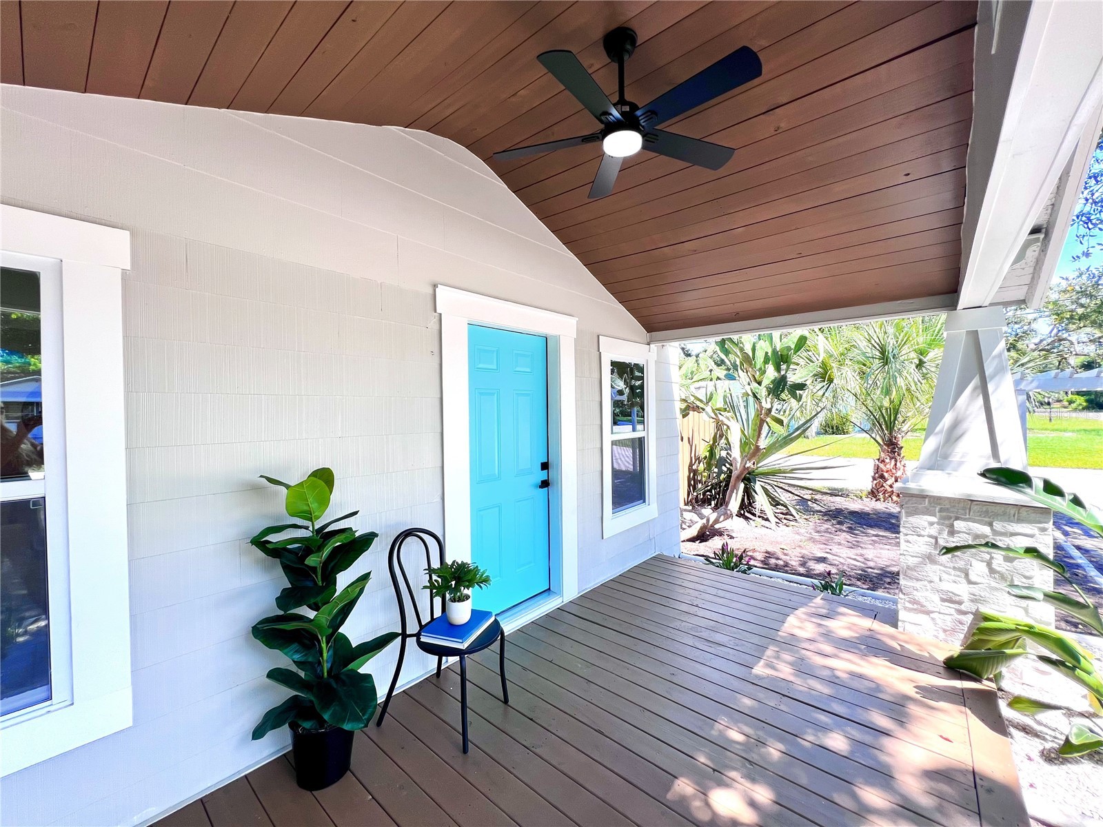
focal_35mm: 13
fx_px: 414
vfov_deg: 89.9
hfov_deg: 106.2
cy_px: 414
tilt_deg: -0.7
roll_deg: +0.9
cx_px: 552
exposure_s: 1/270
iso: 32
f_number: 1.8
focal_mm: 1.57
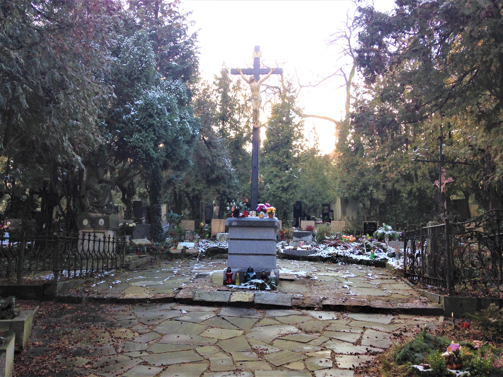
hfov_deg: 55.4
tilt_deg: +7.7
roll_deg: -0.8
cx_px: 252
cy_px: 188
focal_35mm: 33
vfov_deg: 42.9
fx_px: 480
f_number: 2.4
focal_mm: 4.12
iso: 50
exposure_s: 1/135
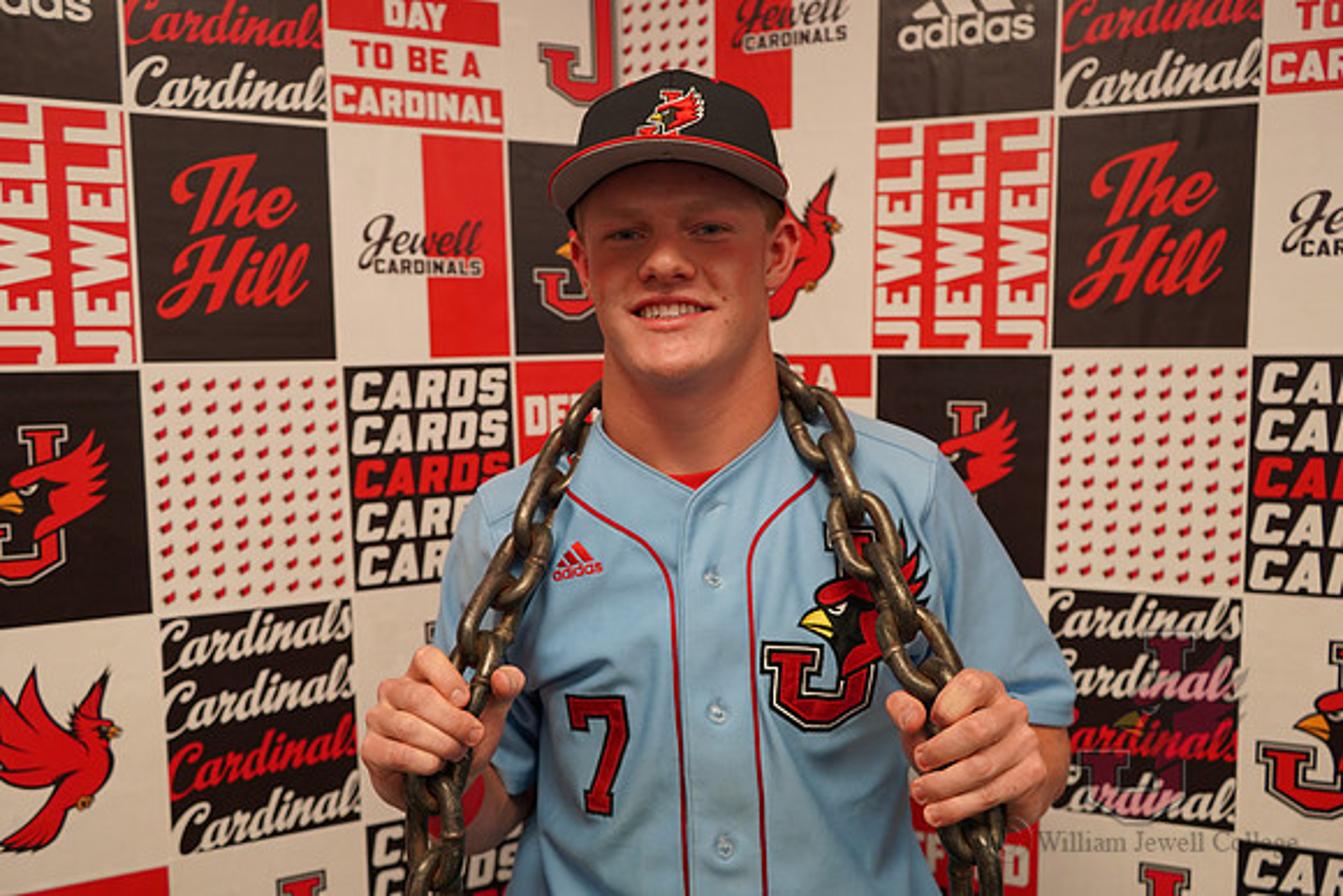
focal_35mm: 28
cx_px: 672
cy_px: 448
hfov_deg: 65.5
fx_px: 1045
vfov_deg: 46.4
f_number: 4
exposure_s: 1/160
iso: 800
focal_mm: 28
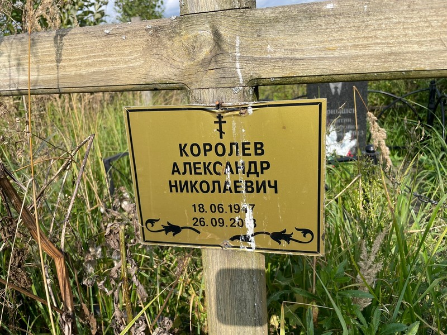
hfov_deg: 67.3
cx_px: 224
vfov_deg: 53.1
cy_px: 168
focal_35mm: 26
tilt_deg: -17.0
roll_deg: +6.3
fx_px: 336
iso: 32
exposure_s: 1/2451
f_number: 1.6
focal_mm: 4.2
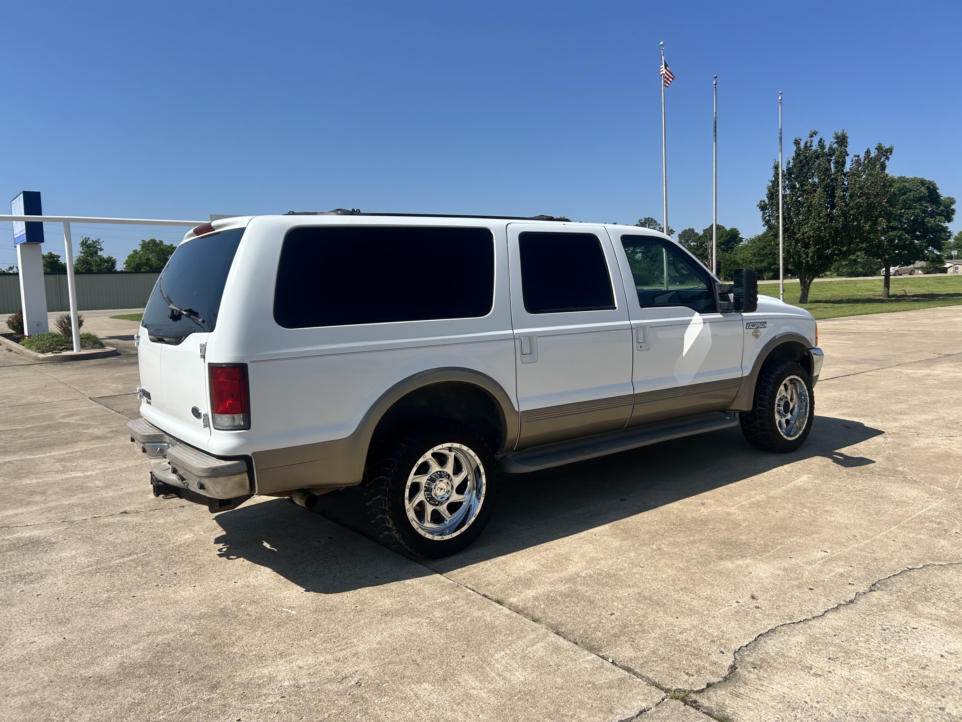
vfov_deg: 53.1
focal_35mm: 26
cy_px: 361
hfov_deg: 67.3
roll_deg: -1.2
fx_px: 723
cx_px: 481
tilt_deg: -6.3
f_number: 1.5
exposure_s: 1/5587
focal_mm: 5.7
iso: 50
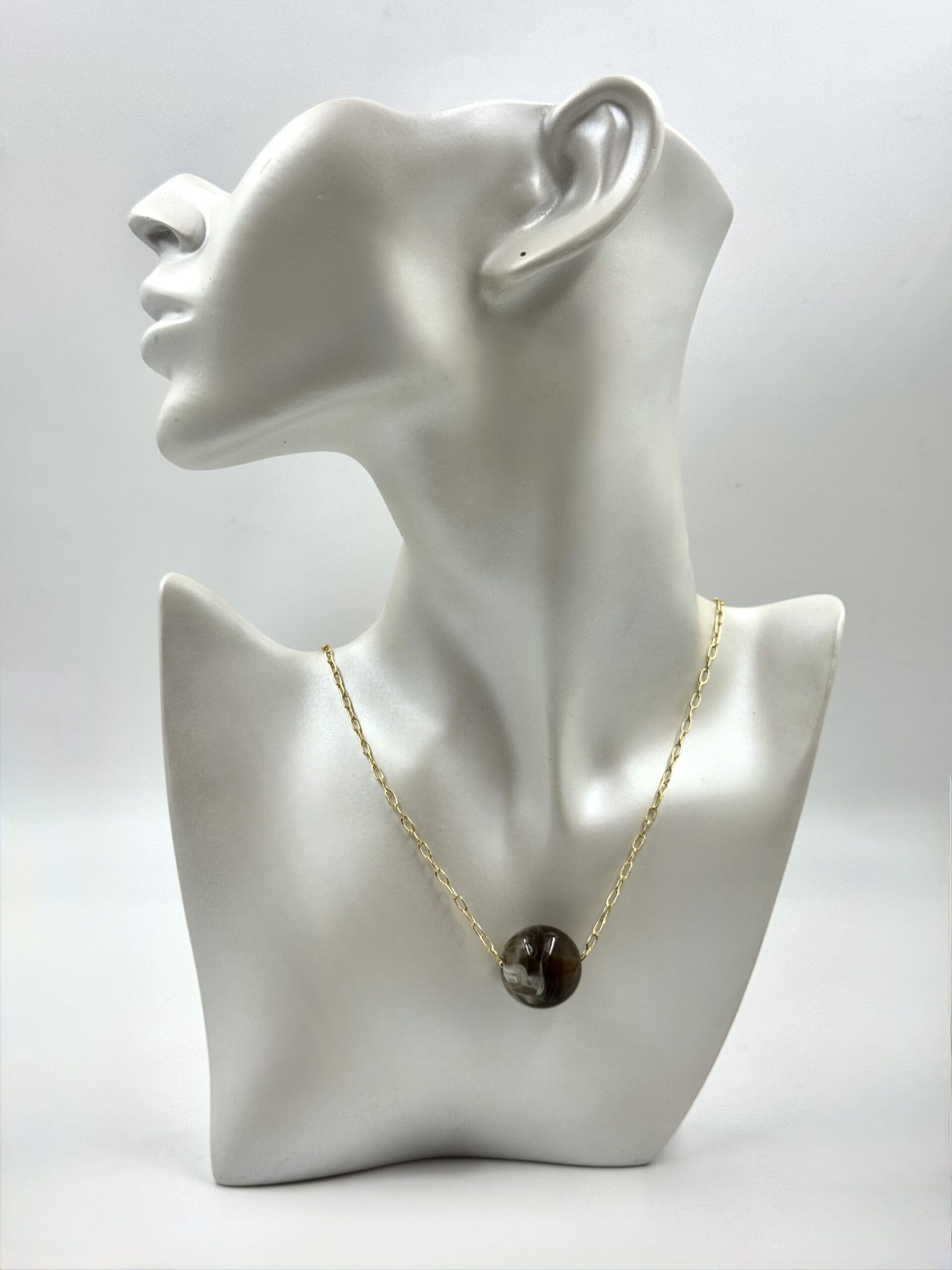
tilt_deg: -9.4
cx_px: 476
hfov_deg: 30.3
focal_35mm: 48
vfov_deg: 39.7
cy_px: 635
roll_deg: +1.2
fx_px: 1760
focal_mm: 6.76
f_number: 1.78
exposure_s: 1/1076
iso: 64
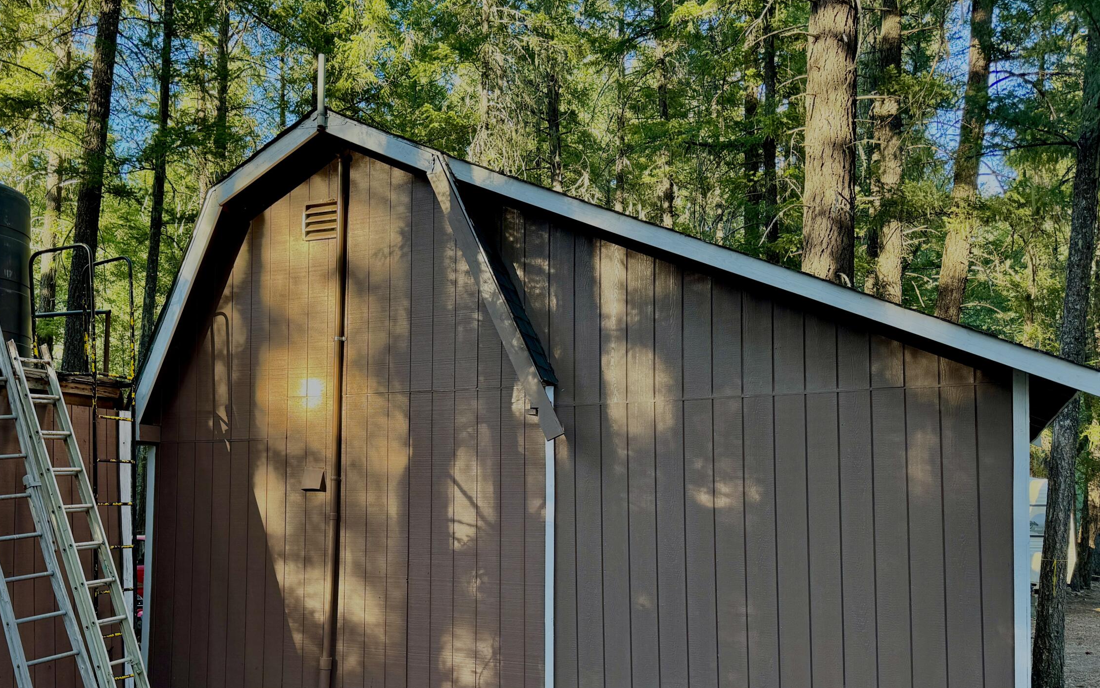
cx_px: 424
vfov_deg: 36.9
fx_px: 1019
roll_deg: -0.7
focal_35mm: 34
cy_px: 462
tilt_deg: +2.2
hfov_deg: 56.1
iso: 80
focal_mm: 6.76
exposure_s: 1/121
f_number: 1.78
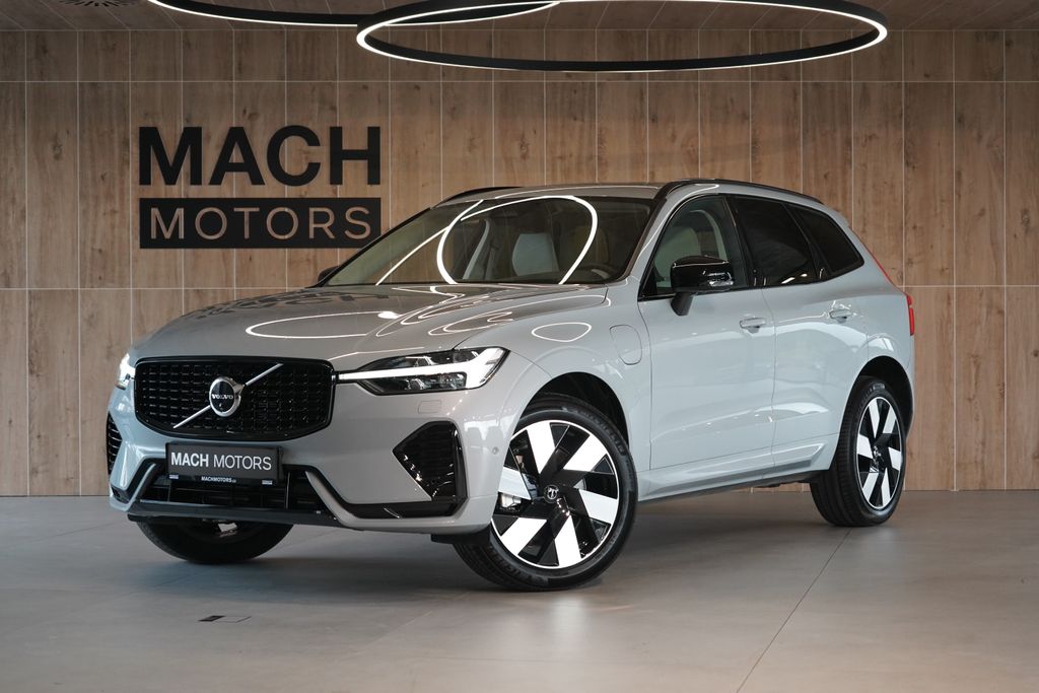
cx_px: 520
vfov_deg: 19.7
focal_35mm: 69
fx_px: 1992
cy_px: 346
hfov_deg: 29.2
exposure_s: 1/160
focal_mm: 69
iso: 2500
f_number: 5.6
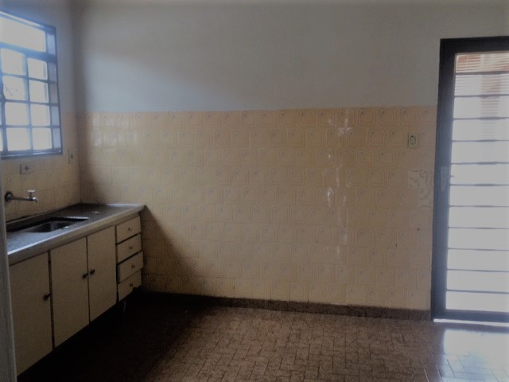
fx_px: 515
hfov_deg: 52.6
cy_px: 191
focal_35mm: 35
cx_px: 254
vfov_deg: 40.7
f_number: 2.4
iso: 80
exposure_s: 1/120
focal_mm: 4.28
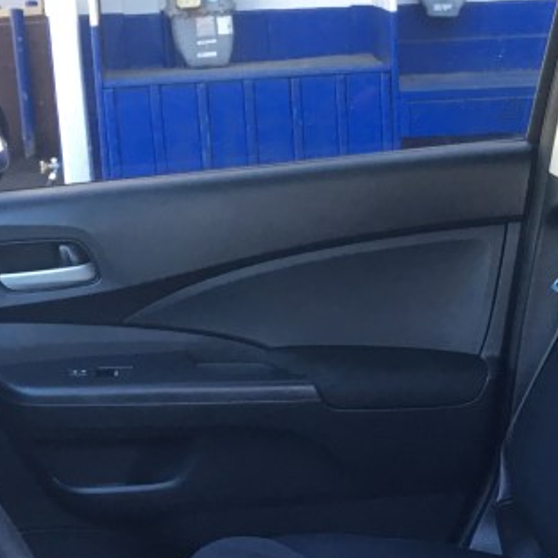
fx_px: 1532
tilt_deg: -18.2
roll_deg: +0.7
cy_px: 411
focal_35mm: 84
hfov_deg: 20.5
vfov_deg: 20.5
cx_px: 402
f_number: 2.2
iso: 32
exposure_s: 1/30
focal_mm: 4.15
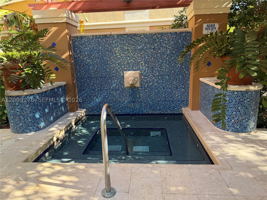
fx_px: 185
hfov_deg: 71.6
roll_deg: +1.8
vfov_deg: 56.8
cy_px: 100
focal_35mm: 24
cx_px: 134
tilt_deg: -11.2
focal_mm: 6.76
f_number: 1.78
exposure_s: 1/353
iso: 100
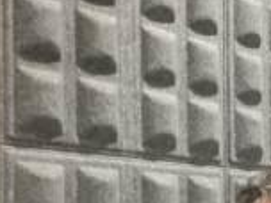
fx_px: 924
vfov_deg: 12.3
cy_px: 248
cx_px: 508
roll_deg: +0.1
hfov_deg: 14.4
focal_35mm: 118
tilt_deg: +1.1
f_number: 1.8
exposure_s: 1/25
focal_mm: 3.99
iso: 400
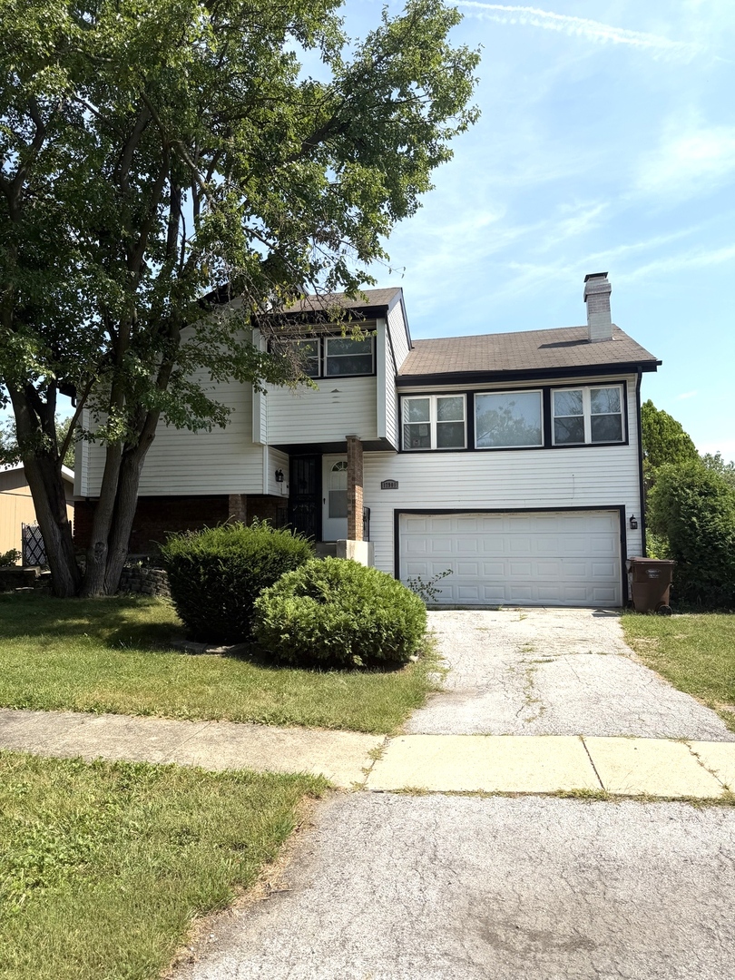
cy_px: 490
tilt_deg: +2.4
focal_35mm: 24
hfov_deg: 56.8
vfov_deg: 71.6
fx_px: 679
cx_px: 368
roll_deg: +0.2
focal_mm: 6.76
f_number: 1.78
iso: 80
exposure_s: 1/4975
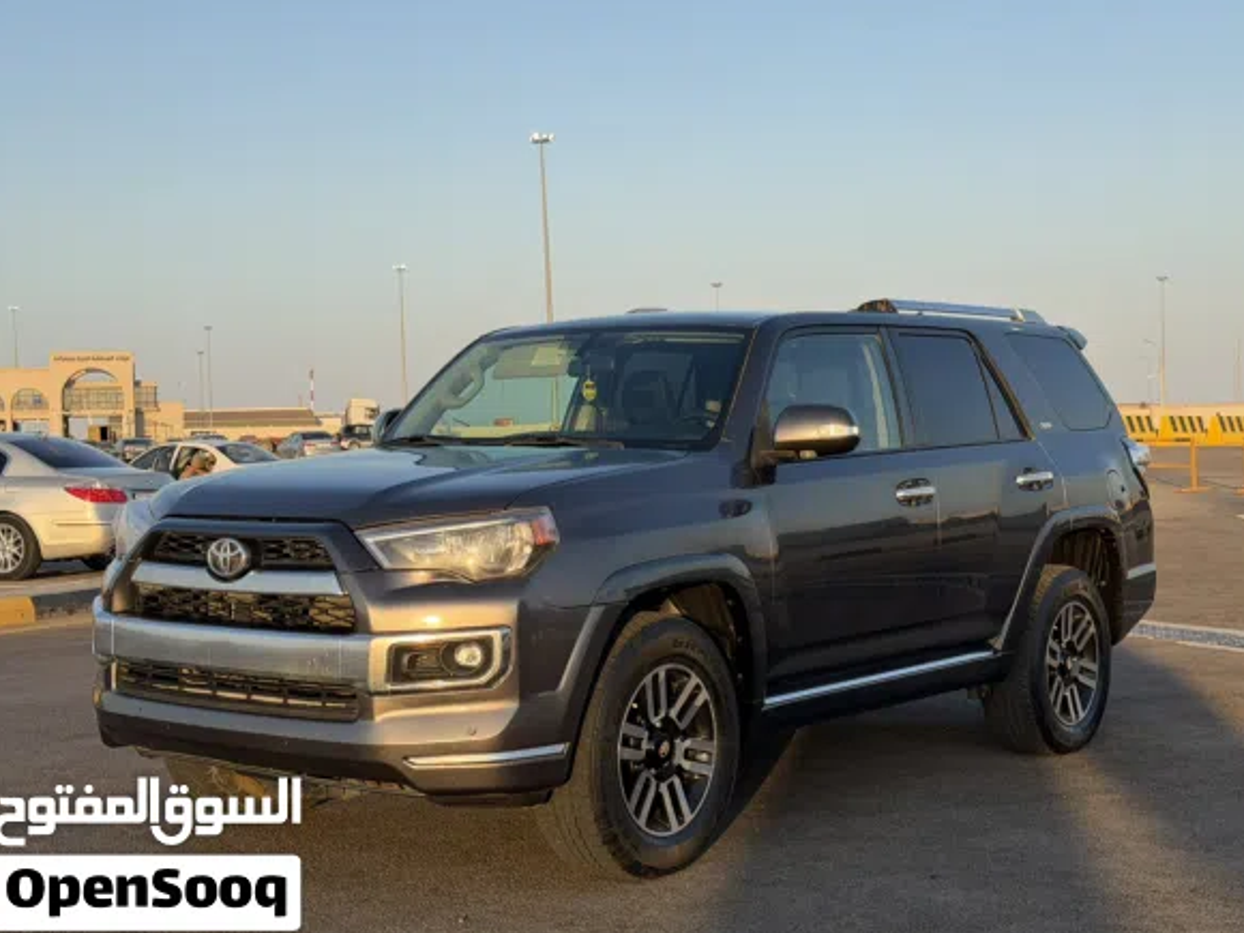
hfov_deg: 36.2
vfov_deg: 27.5
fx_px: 1905
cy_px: 468
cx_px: 624
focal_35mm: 53
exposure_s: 1/1608
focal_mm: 6.76
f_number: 1.78
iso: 80
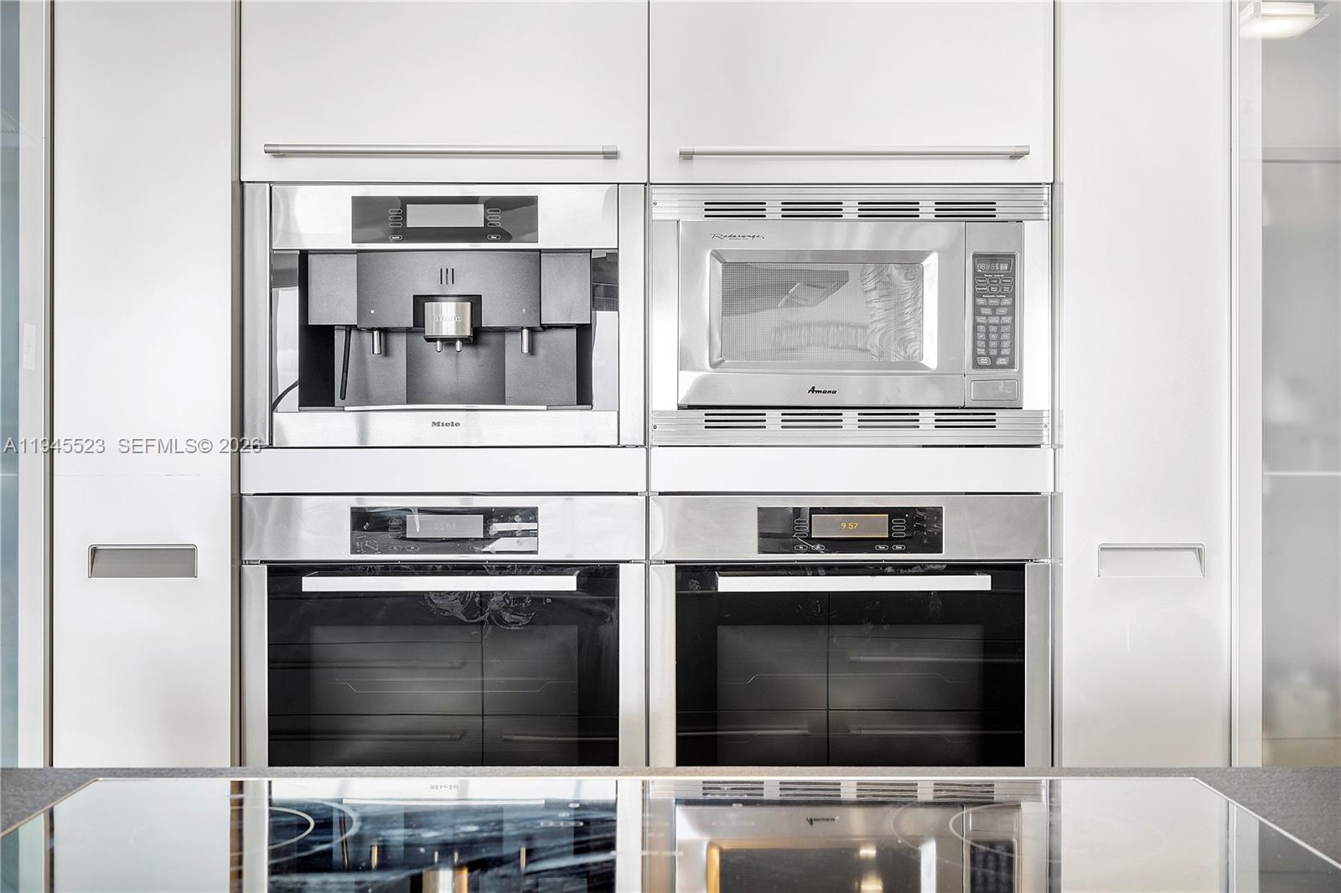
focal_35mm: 35
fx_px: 1303
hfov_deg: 54.4
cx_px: 670
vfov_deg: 37.8
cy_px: 446
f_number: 9
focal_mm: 35
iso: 640
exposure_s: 1/13
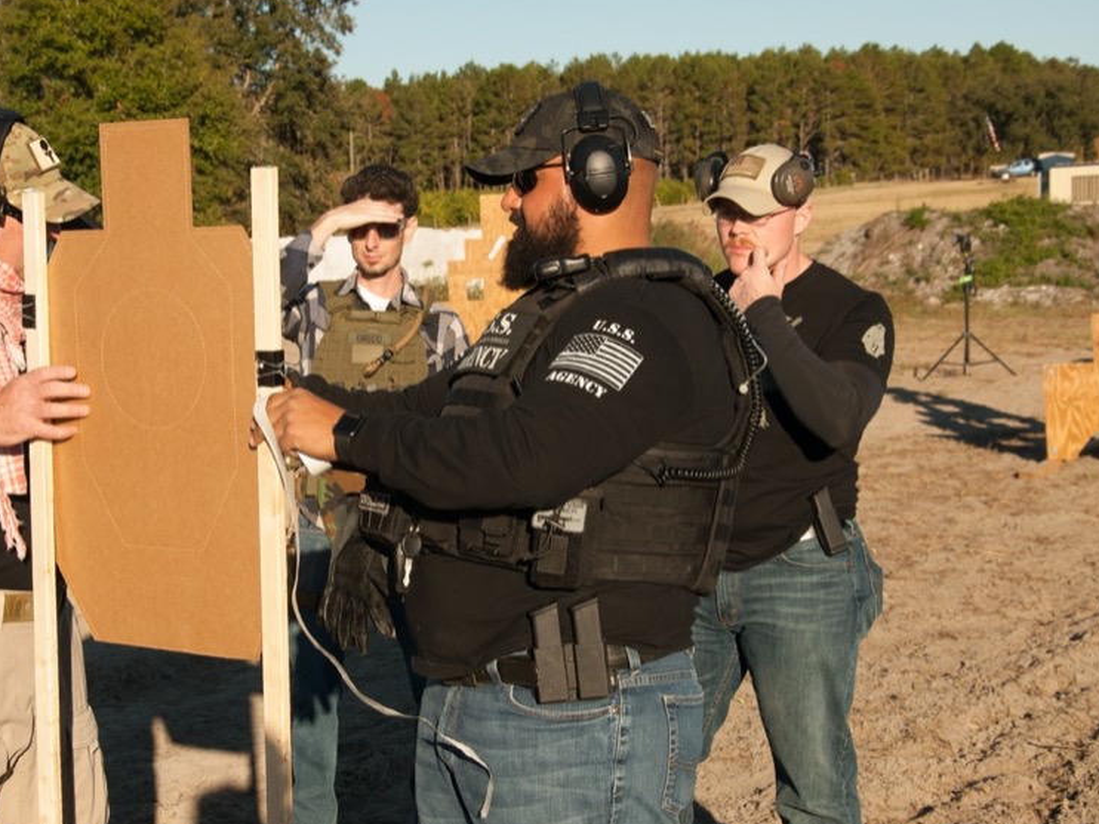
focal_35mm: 71
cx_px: 441
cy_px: 445
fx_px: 2253
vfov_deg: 20.7
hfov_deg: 27.4
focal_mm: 38
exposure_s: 1/320
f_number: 8
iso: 200
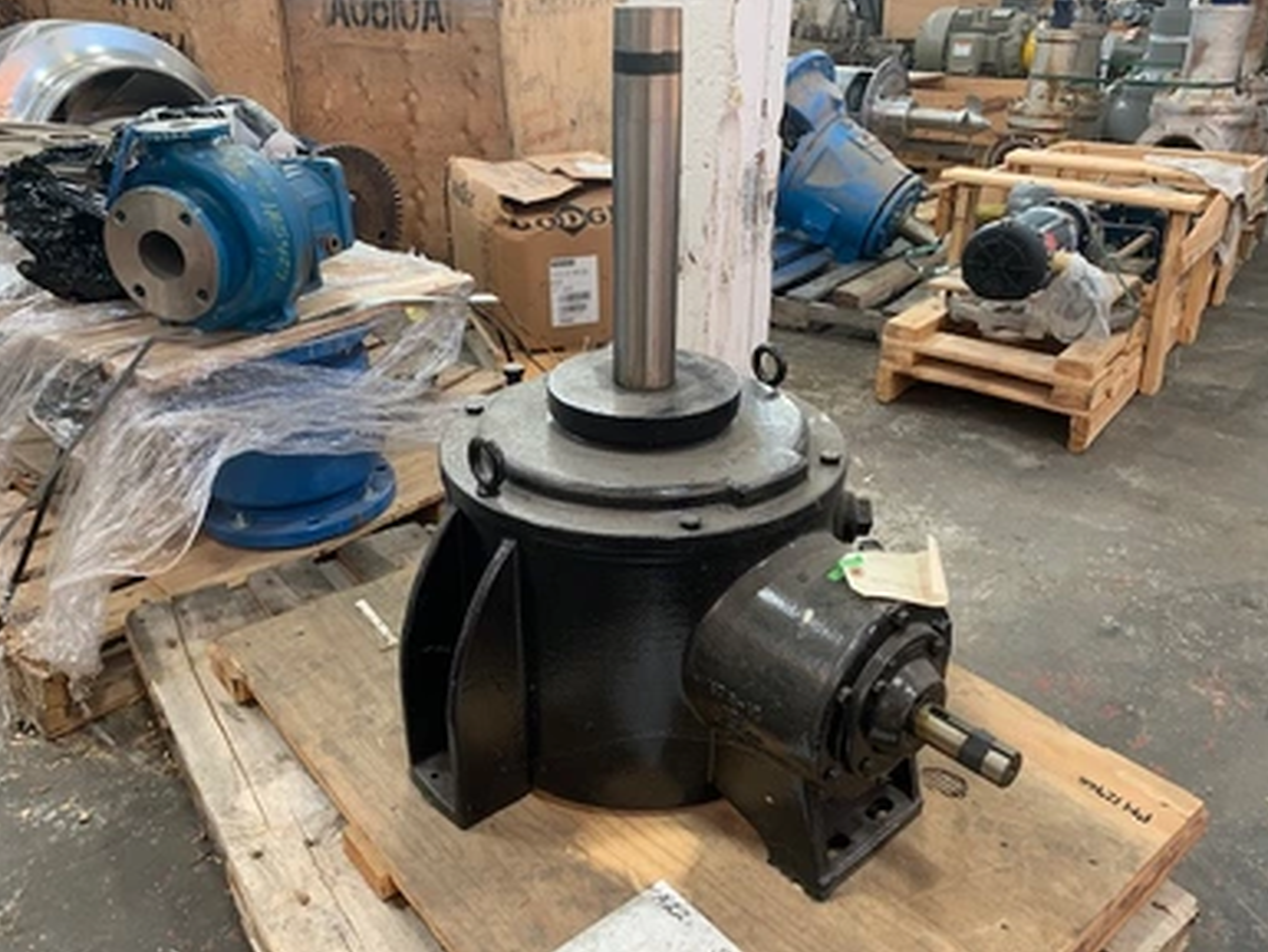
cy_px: 461
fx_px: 989
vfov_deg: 51.4
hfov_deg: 65.3
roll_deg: -1.1
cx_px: 652
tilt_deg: -24.6
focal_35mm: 27
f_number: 1.8
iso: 100
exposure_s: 1/60
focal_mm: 4.25
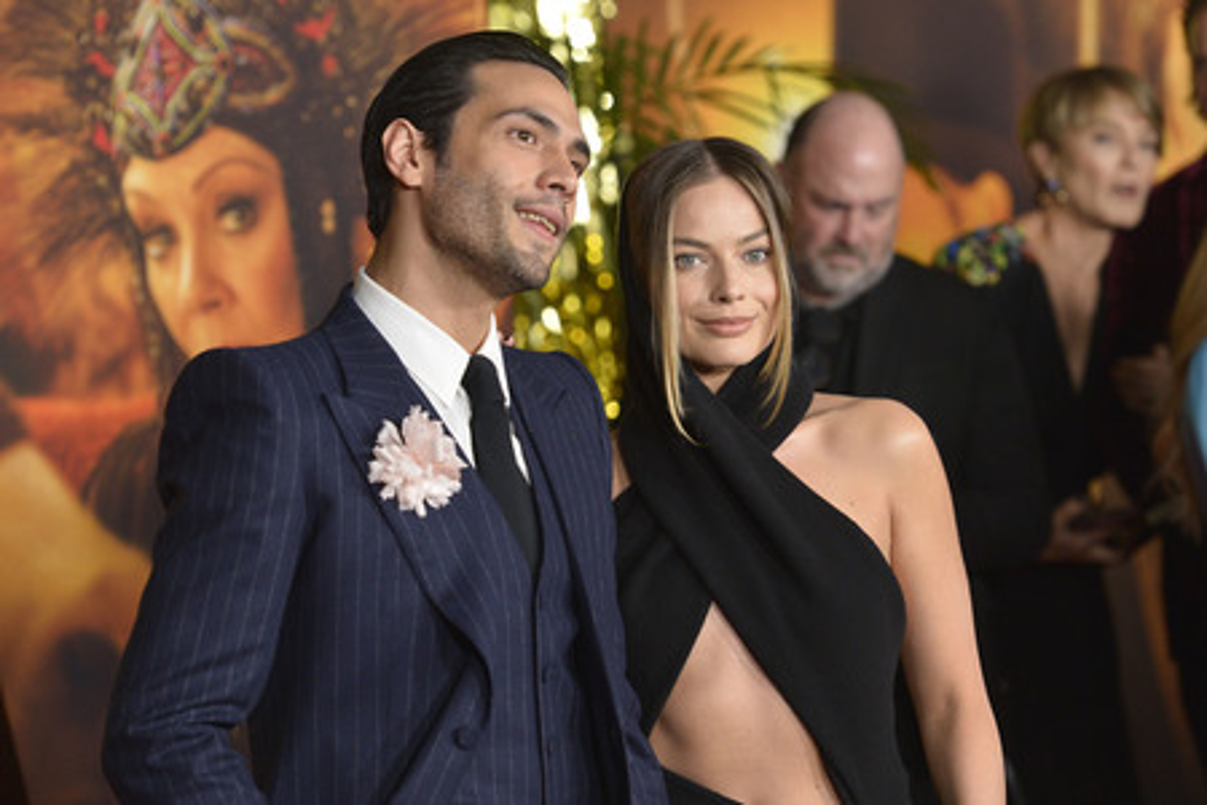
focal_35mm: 150
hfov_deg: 13.7
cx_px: 604
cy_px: 402
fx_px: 5029
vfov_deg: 9.1
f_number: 4.5
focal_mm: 150
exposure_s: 1/320
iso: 2000
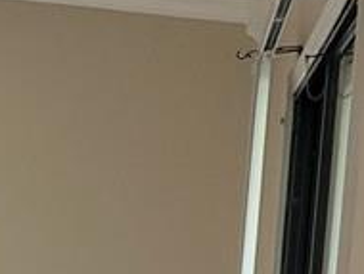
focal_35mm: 140
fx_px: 1474
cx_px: -607
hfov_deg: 11.0
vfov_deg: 10.0
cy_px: 492
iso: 250
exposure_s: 1/120
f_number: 1.8
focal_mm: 5.4
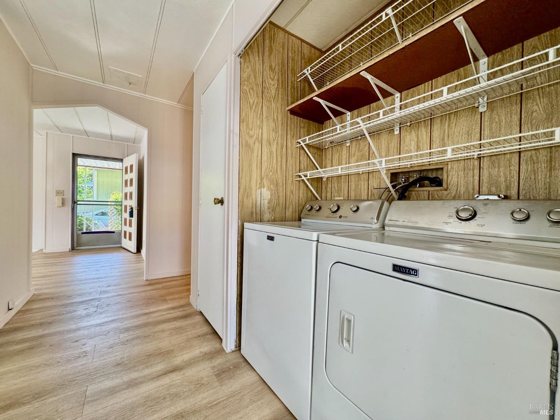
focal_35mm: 14
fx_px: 226
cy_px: 210
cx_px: 280
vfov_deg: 85.7
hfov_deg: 102.1
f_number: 2.2
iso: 250
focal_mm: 2.22
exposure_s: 1/120
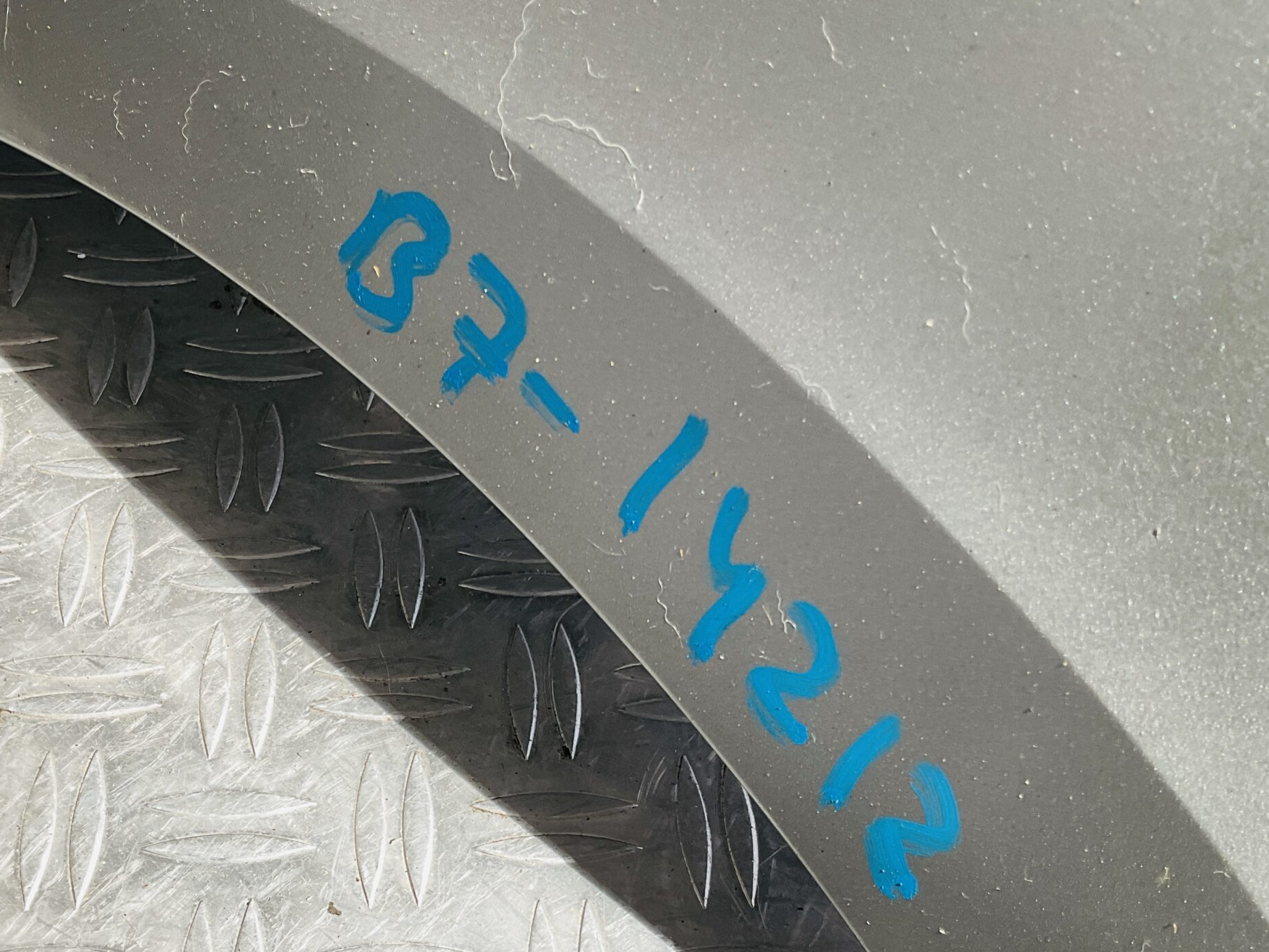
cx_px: 477
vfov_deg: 35.6
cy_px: 628
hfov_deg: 46.4
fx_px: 1466
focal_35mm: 40
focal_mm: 3
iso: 16
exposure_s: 1/816
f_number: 1.8
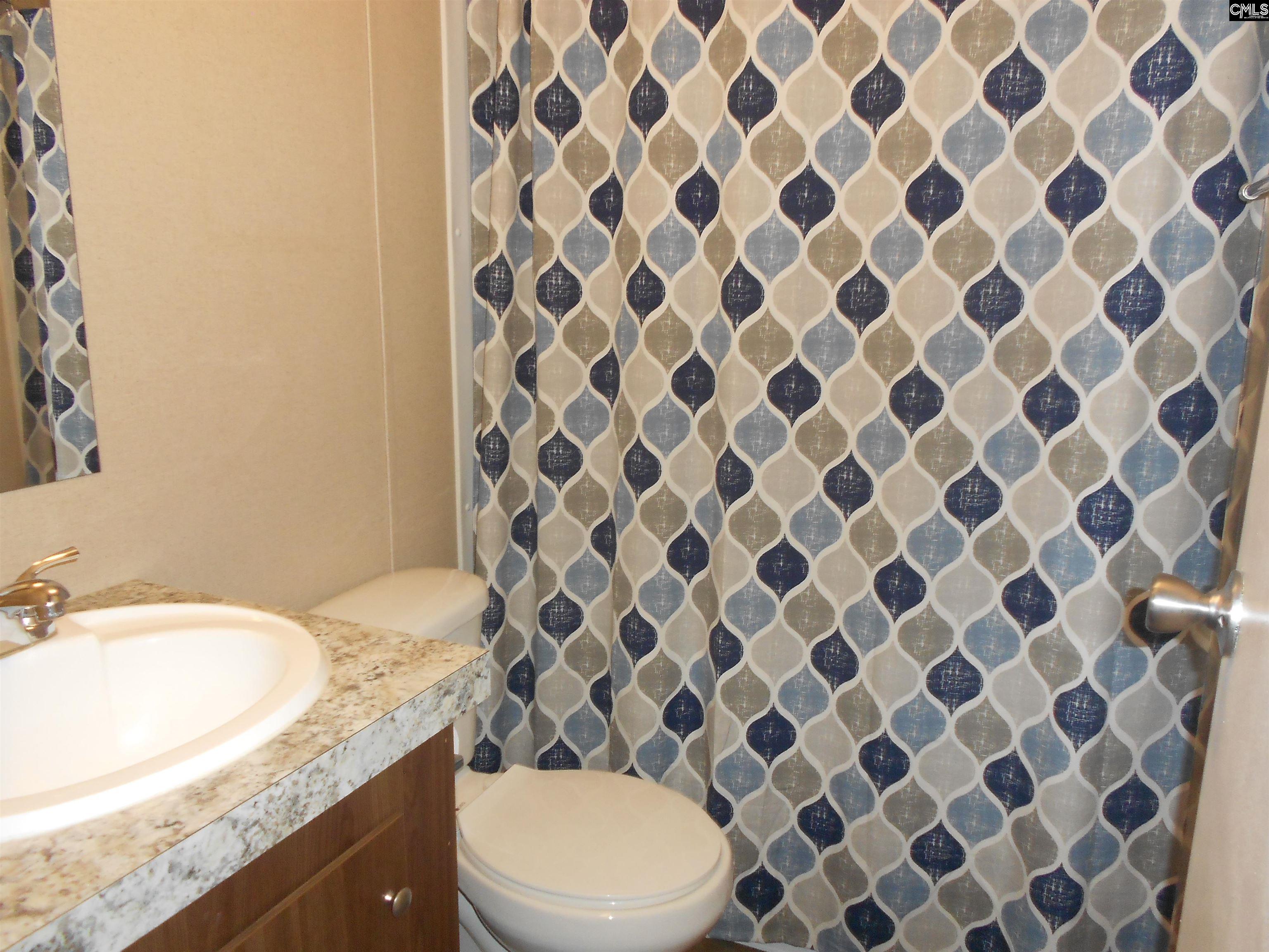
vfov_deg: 53.1
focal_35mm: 26
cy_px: 476
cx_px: 634
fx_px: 953
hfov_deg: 67.3
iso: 200
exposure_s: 1/25
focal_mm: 4.6
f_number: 3.2
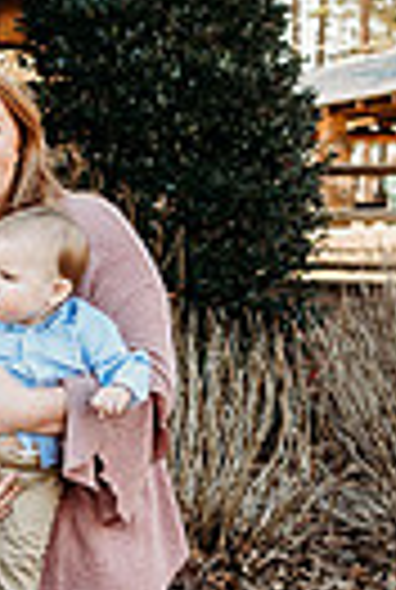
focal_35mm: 106
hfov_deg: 12.0
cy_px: 457
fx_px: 1740
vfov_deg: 19.1
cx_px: -292
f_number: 2.8
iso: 250
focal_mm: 24
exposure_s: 1/320
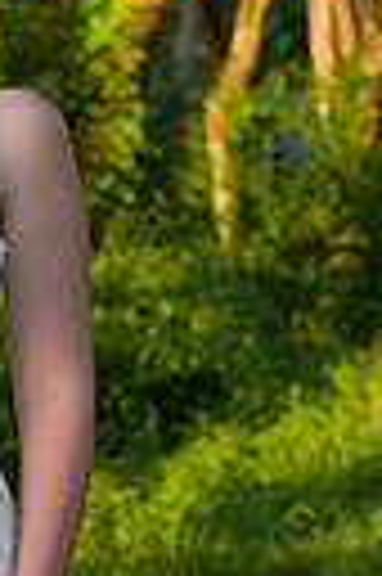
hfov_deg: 3.4
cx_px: -97
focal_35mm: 407
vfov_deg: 5.1
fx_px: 6495
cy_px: 585
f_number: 5.6
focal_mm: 116
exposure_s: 1/125
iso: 400
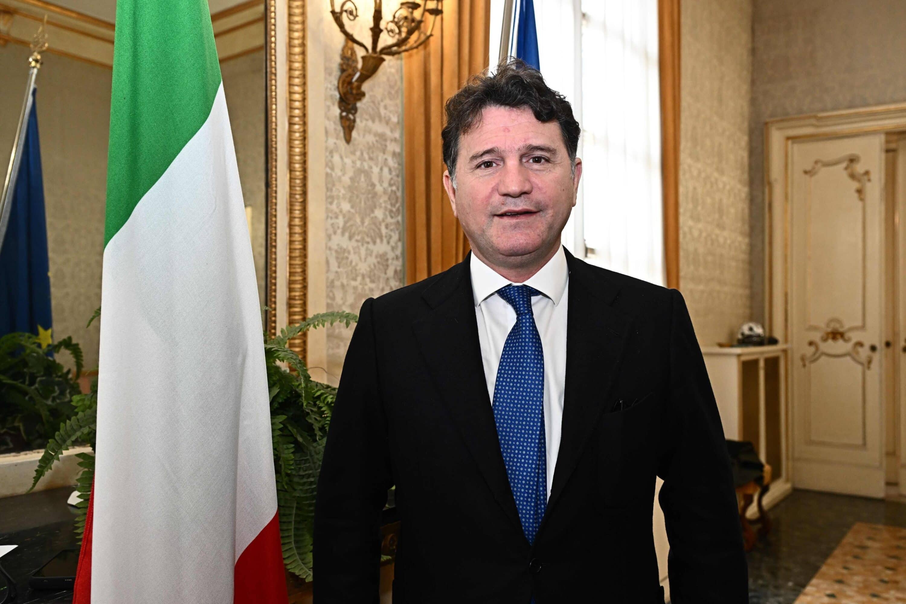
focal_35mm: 32
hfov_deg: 59.5
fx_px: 793
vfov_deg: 41.7
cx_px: 453
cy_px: 302
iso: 1800
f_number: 5
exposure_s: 1/100
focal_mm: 31.5
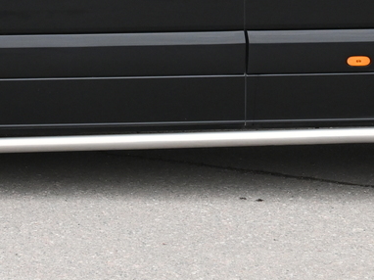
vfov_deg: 10.2
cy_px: -68
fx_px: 1544
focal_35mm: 143
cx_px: 144
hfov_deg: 13.8
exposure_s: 1/400
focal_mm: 35
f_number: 13
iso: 2000
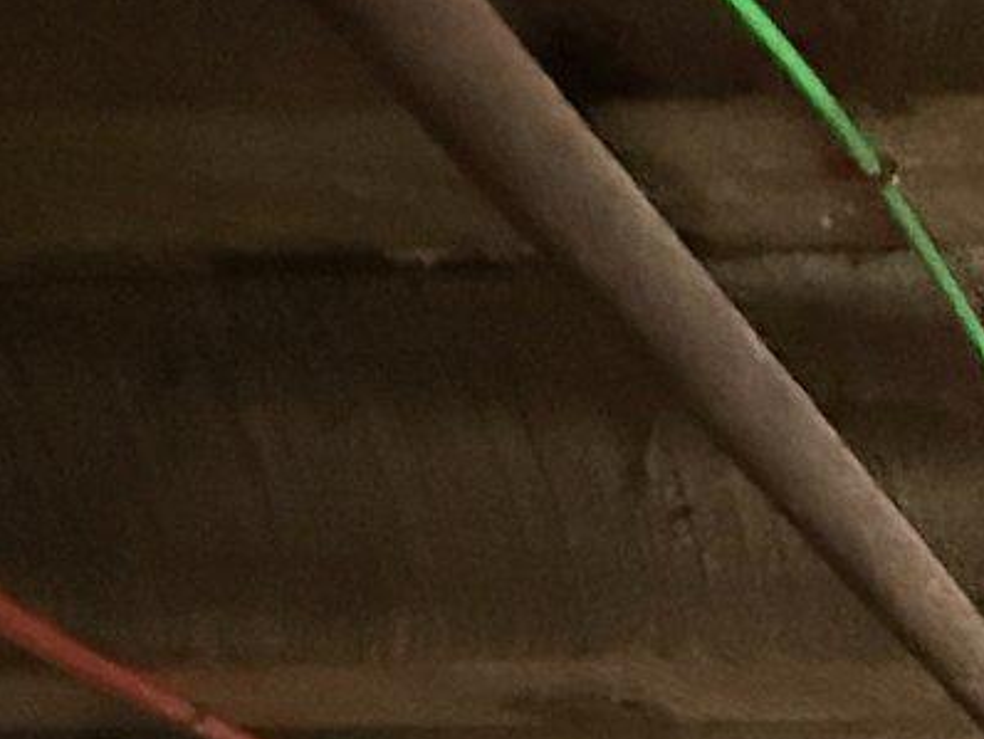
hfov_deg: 20.8
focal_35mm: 72
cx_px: 1659
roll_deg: +0.6
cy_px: 1609
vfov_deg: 15.1
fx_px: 2048
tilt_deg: -1.7
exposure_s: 1/30
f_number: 2.2
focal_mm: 2.22
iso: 1250
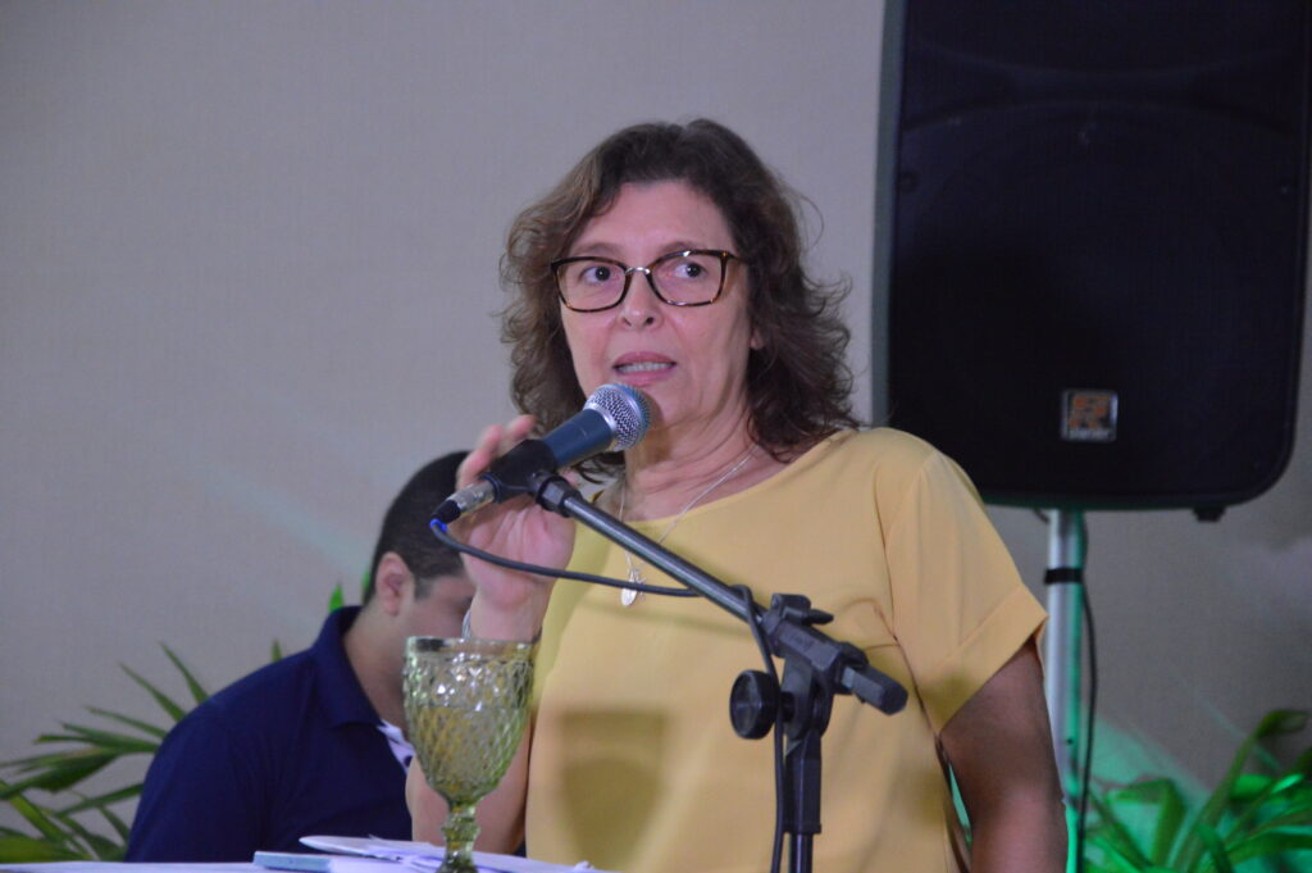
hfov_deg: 13.1
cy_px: 436
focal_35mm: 158
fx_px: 5735
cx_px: 656
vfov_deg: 8.7
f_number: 5.6
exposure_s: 1/30
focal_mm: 105
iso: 3200
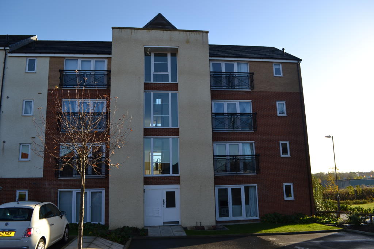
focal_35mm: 27
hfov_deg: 67.4
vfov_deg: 47.9
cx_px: 187
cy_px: 124
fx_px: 281
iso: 100
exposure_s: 1/200
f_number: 6.3
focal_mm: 18
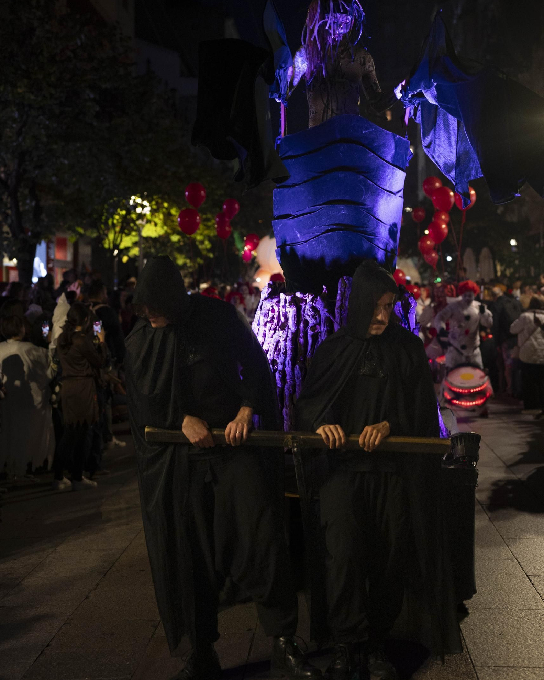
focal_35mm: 57
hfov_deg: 26.7
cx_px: 269
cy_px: 304
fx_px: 1147
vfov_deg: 33.0
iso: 3200
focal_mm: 50
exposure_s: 1/250
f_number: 2.8
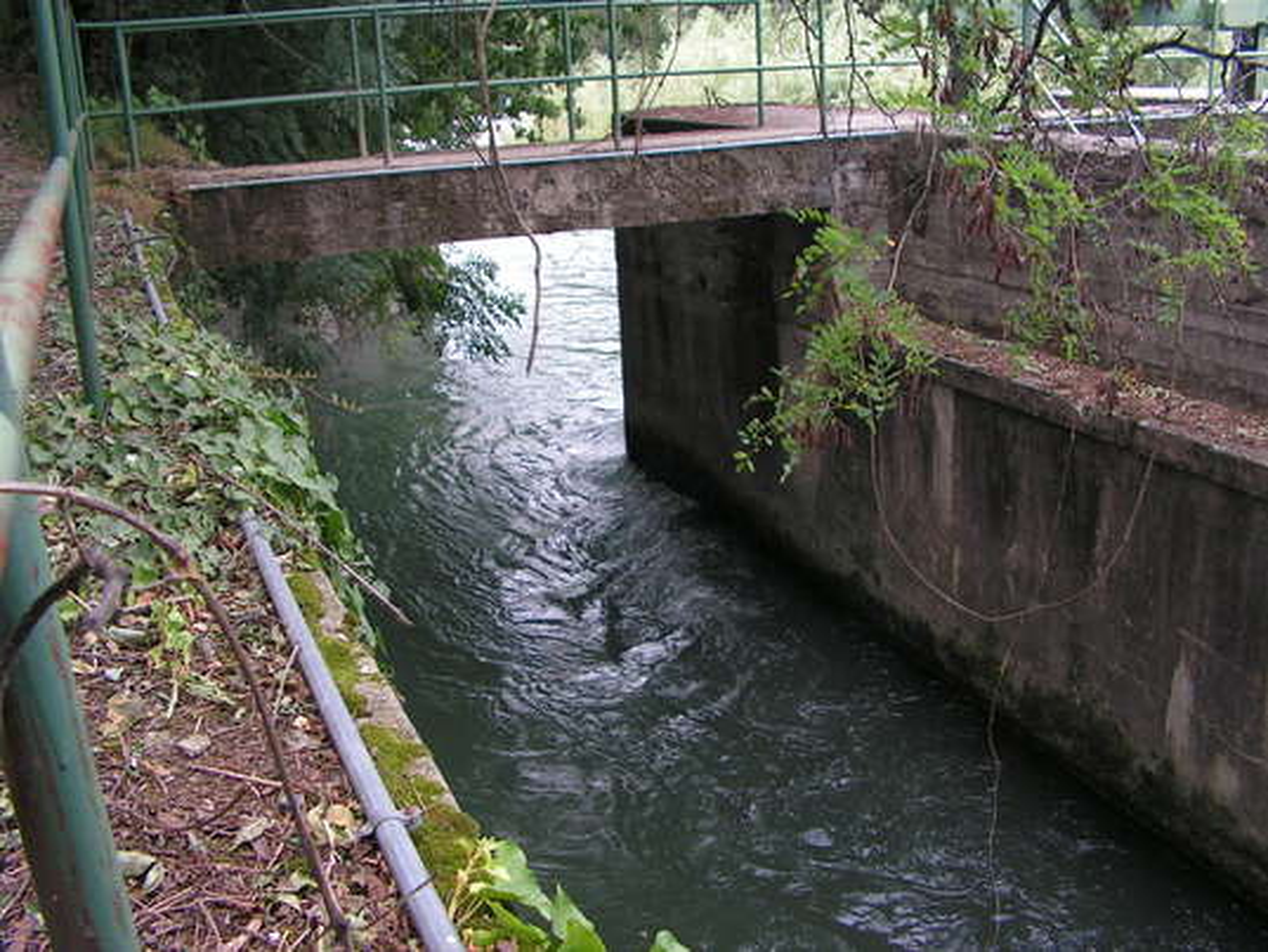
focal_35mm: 36
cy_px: 476
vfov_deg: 39.7
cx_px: 634
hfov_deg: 51.3
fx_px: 1319
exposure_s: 1/100
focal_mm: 6
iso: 64
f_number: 3.2
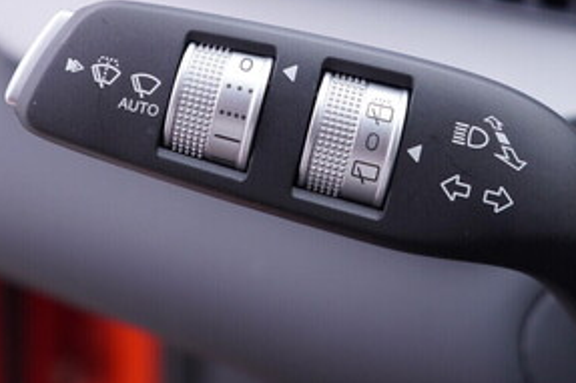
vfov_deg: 19.4
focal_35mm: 69
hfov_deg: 29.3
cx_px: 285
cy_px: 55
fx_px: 1103
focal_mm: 24
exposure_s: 1/40
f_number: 2.8
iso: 125
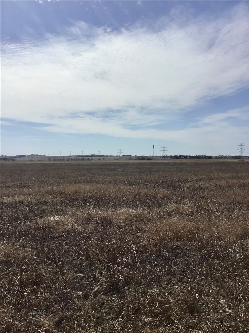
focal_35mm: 31
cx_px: 124
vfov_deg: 58.4
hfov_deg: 45.4
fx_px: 297
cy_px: 166
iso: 25
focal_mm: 3.3
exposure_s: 1/5848
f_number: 2.4
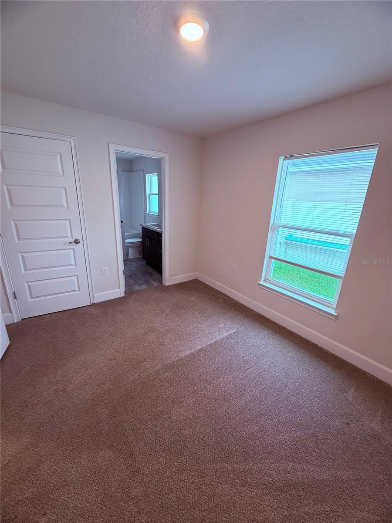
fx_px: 211
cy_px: 262
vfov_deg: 102.1
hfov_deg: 85.7
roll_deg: -0.7
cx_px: 196
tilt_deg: -16.7
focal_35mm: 14
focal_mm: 2.22
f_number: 2.2
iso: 160
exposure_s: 1/60
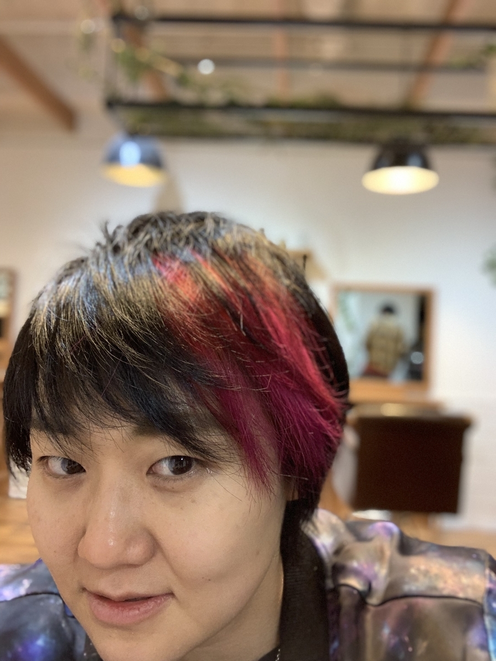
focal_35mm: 32
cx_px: 248
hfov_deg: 44.2
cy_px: 330
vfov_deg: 56.8
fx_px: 611
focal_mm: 2.87
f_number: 2.2
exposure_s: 1/33
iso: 250
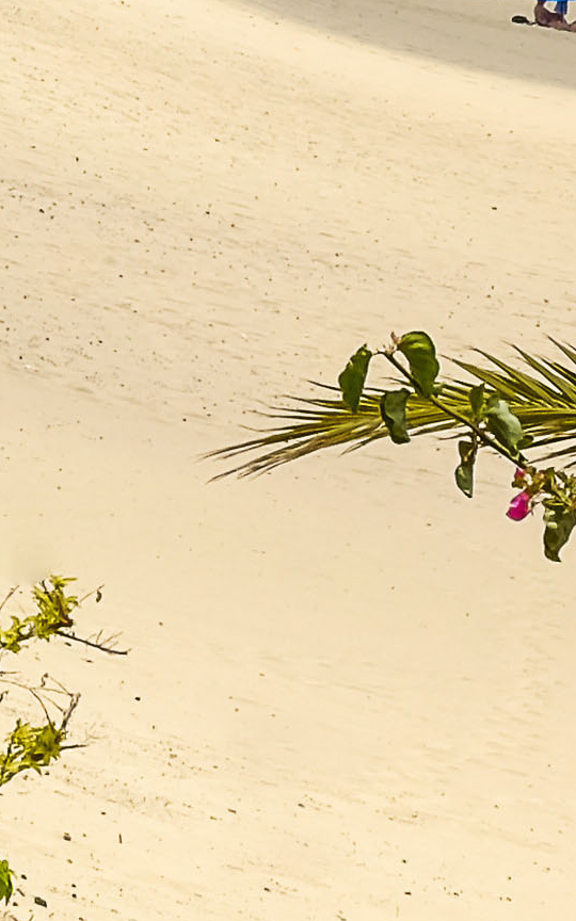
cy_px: 219
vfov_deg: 5.4
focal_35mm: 387
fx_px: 9720
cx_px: 830
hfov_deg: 3.4
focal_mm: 44.4
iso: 200
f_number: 13
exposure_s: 1/125
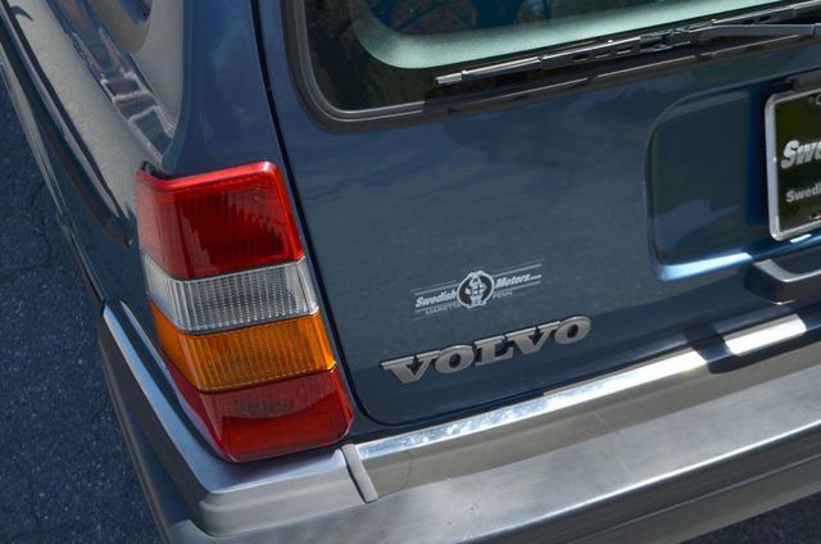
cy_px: 272
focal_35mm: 48
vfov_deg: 28.0
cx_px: 410
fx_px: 1092
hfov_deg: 41.2
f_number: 8
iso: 100
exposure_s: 1/250
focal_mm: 32
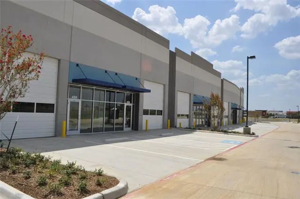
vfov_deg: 47.8
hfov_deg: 67.4
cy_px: 100
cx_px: 150
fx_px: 225
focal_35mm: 27
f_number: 16
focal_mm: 18
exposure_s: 1/200
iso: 200
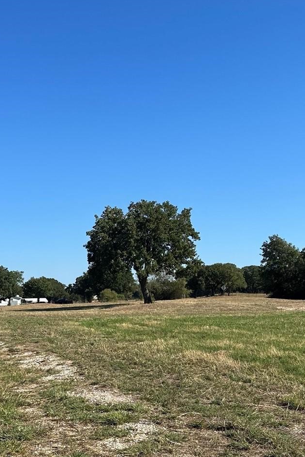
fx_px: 686
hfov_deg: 24.7
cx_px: 62
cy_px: 319
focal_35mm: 54
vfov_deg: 36.4
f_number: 1.78
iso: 80
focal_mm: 6.86
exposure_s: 1/5000
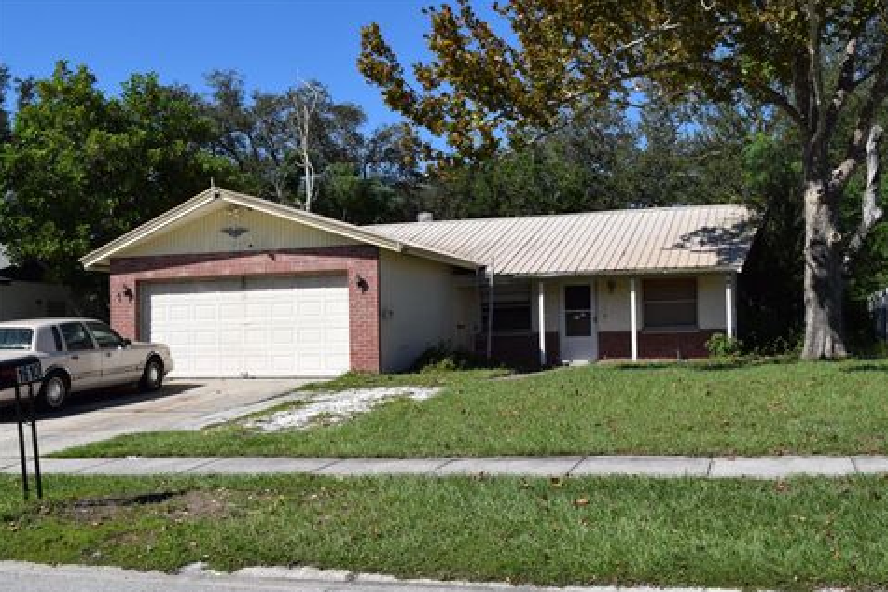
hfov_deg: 45.9
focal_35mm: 43
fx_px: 1049
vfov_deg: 31.5
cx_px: 457
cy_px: 303
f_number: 10
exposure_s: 1/400
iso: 200
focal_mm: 27
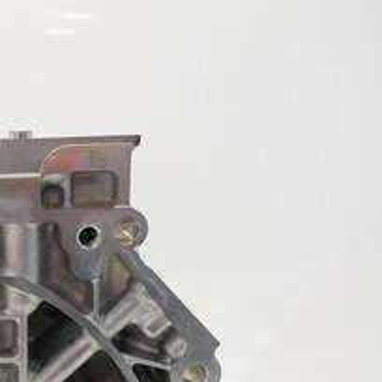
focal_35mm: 50
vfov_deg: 32.5
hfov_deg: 29.8
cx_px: -60
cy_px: 335
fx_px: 624
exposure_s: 1/60
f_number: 3.5
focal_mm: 12
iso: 500
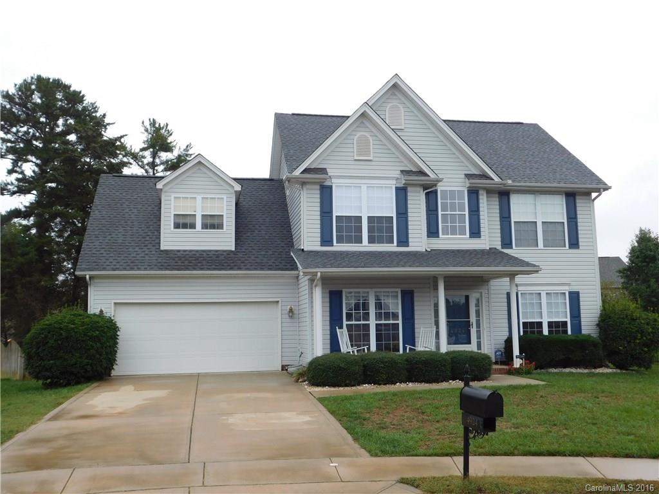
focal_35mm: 36
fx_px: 685
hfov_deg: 51.4
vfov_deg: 39.7
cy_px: 247
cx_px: 330
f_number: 3.5
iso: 125
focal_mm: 6.3
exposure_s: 1/400
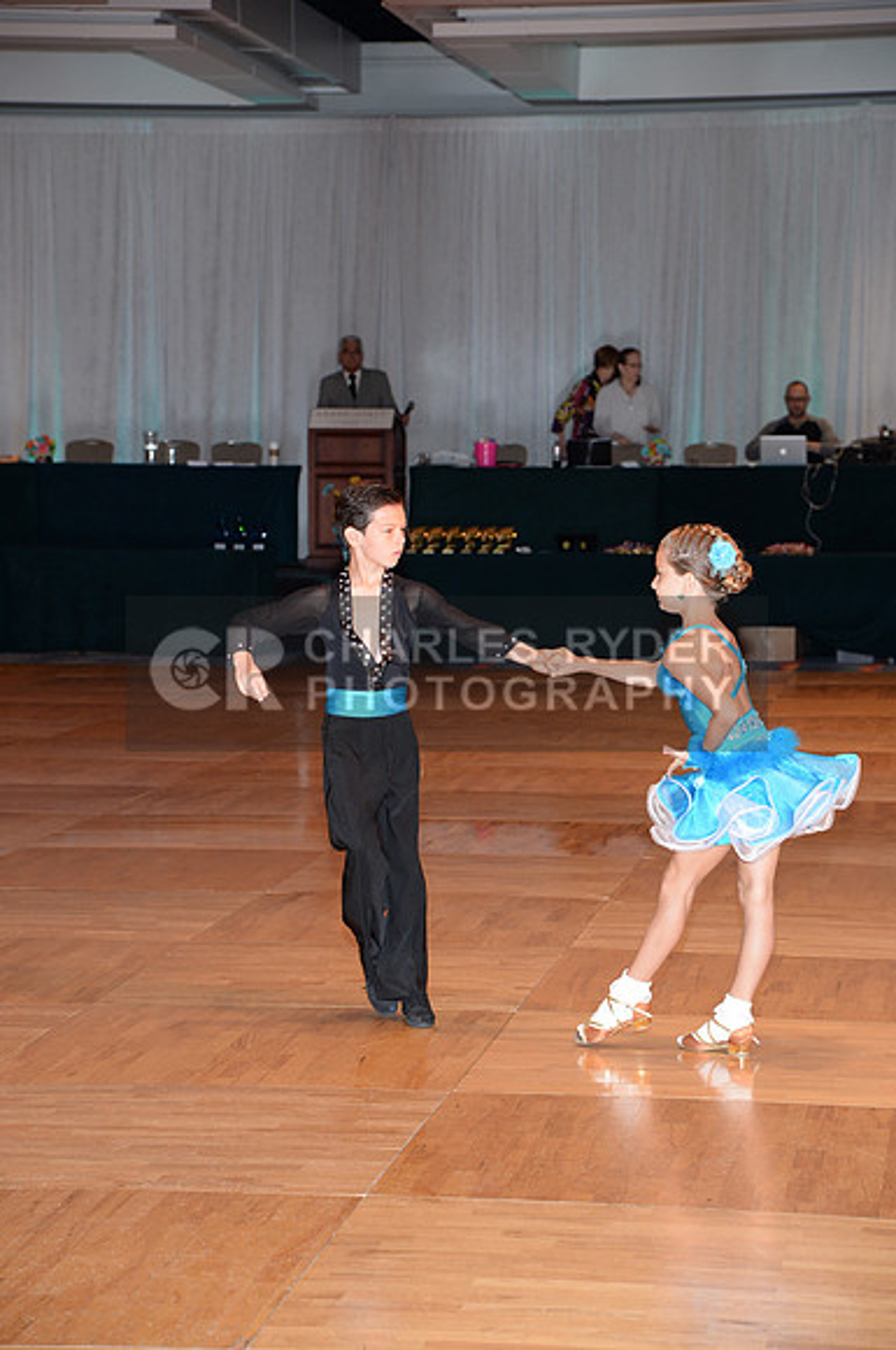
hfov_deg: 14.4
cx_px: 448
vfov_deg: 21.5
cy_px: 675
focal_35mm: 95
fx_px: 3557
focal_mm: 95
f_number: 5.6
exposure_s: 1/200
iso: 1250
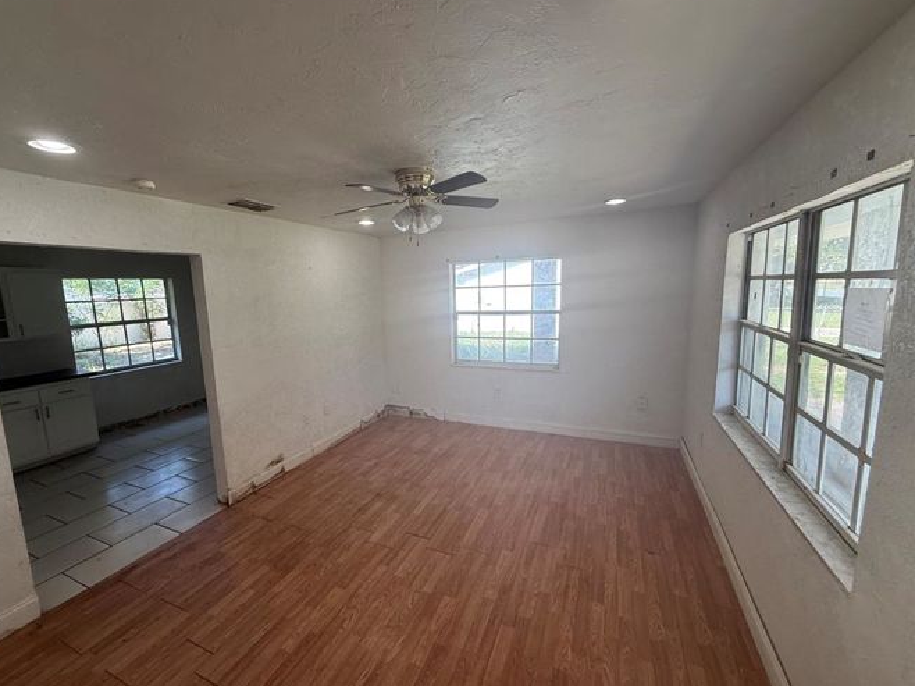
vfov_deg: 81.7
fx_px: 396
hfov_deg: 98.0
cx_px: 426
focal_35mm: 15
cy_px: 346
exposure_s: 1/120
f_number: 2.2
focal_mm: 2.22
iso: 80
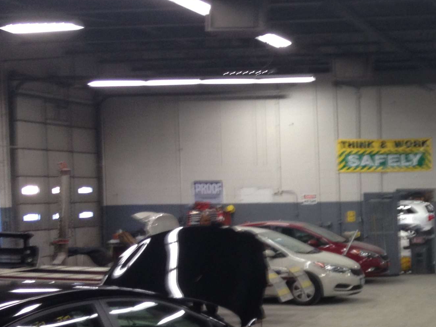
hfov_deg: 21.5
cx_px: 489
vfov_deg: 17.1
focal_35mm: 86
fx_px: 1083
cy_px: 239
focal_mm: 4.28
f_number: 2.4
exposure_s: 1/20
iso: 64
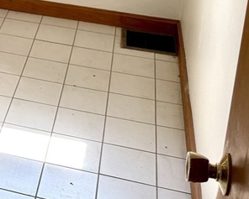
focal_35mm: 81
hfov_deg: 20.7
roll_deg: -0.6
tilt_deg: -14.4
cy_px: -85
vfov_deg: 17.4
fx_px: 597
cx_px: -106
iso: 160
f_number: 1.78
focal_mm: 6.76
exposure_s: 1/243
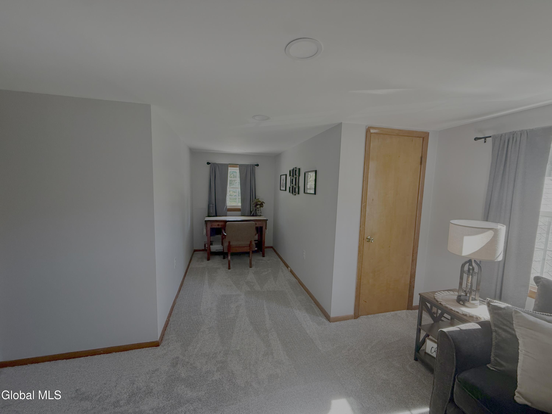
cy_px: 207
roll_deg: -1.2
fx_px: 223
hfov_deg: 102.1
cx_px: 276
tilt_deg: -4.5
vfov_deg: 85.7
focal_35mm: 14
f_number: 2.2
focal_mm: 2.22
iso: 400
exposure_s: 1/99
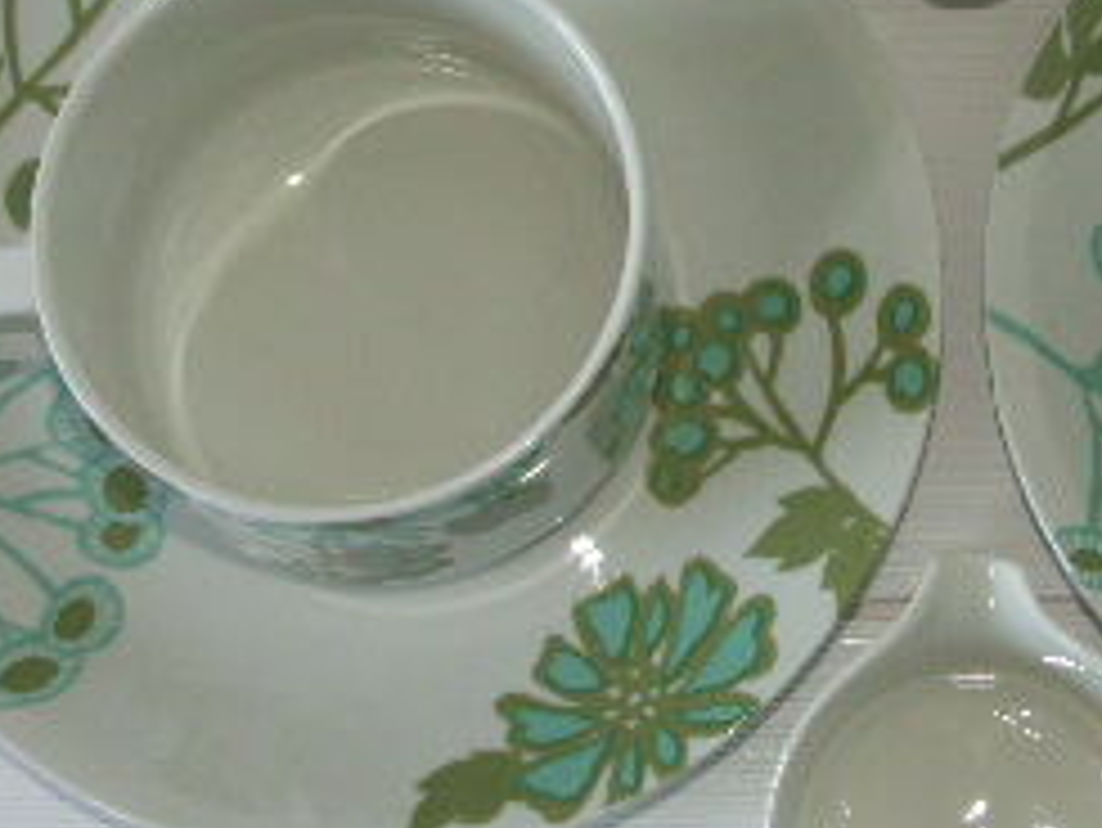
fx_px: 2994
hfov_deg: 20.4
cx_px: 994
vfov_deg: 15.6
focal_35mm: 94
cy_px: 117
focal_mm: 9.29
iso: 100
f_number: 4
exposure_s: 1/50
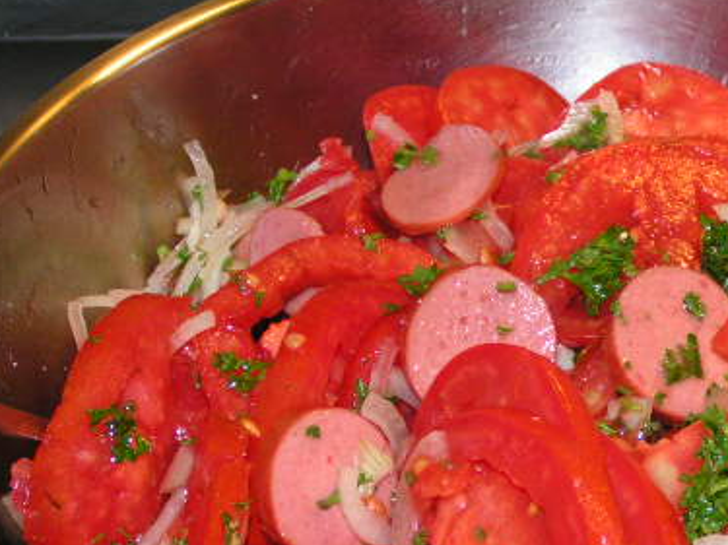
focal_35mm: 111
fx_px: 2334
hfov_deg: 17.6
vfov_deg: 13.3
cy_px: 394
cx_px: 577
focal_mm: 10
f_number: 3.2
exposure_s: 1/80
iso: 200
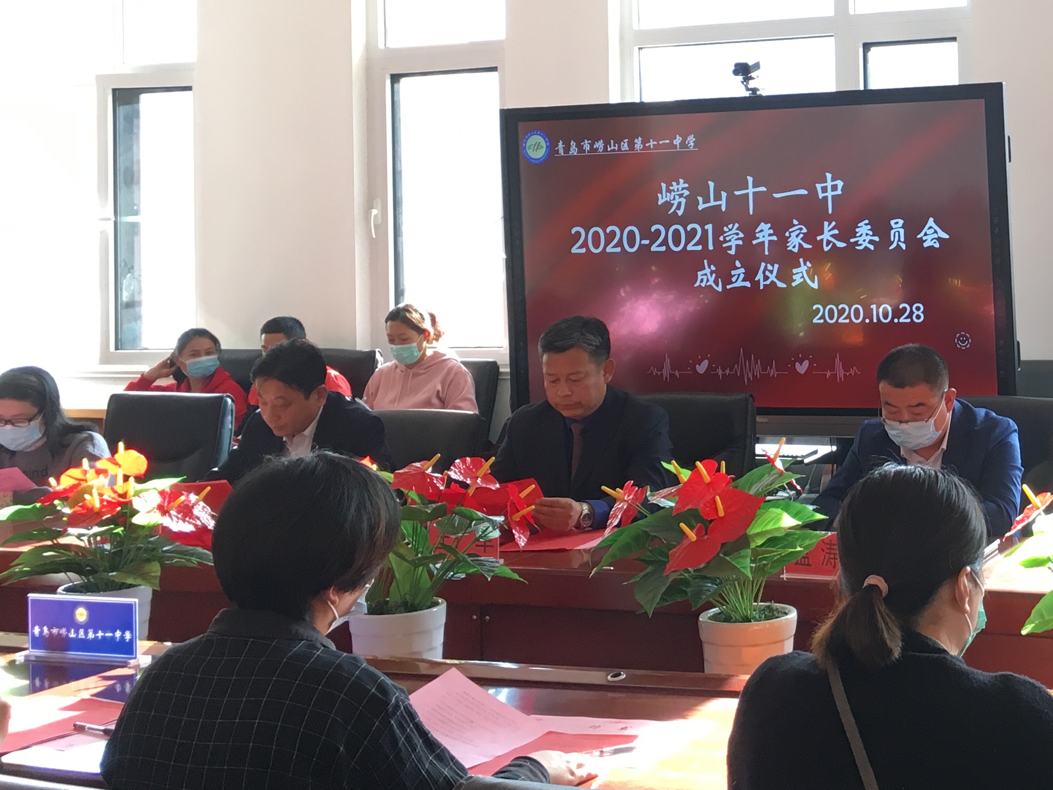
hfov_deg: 30.4
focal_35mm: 59
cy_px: 183
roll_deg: +0.3
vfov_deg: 24.5
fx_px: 1795
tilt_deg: +1.4
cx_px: 1054
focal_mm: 4.15
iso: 32
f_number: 2.2
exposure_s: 1/33
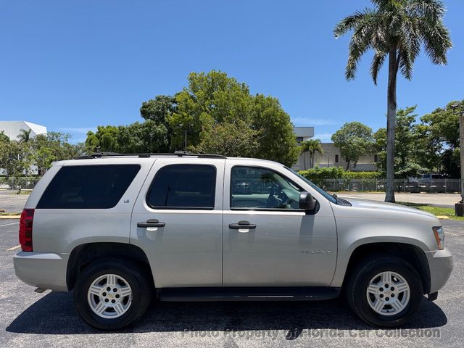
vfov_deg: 56.8
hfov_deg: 71.6
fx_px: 322
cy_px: 174
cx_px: 232
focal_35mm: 24
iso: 100
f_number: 1.78
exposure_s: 1/3759
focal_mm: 6.76
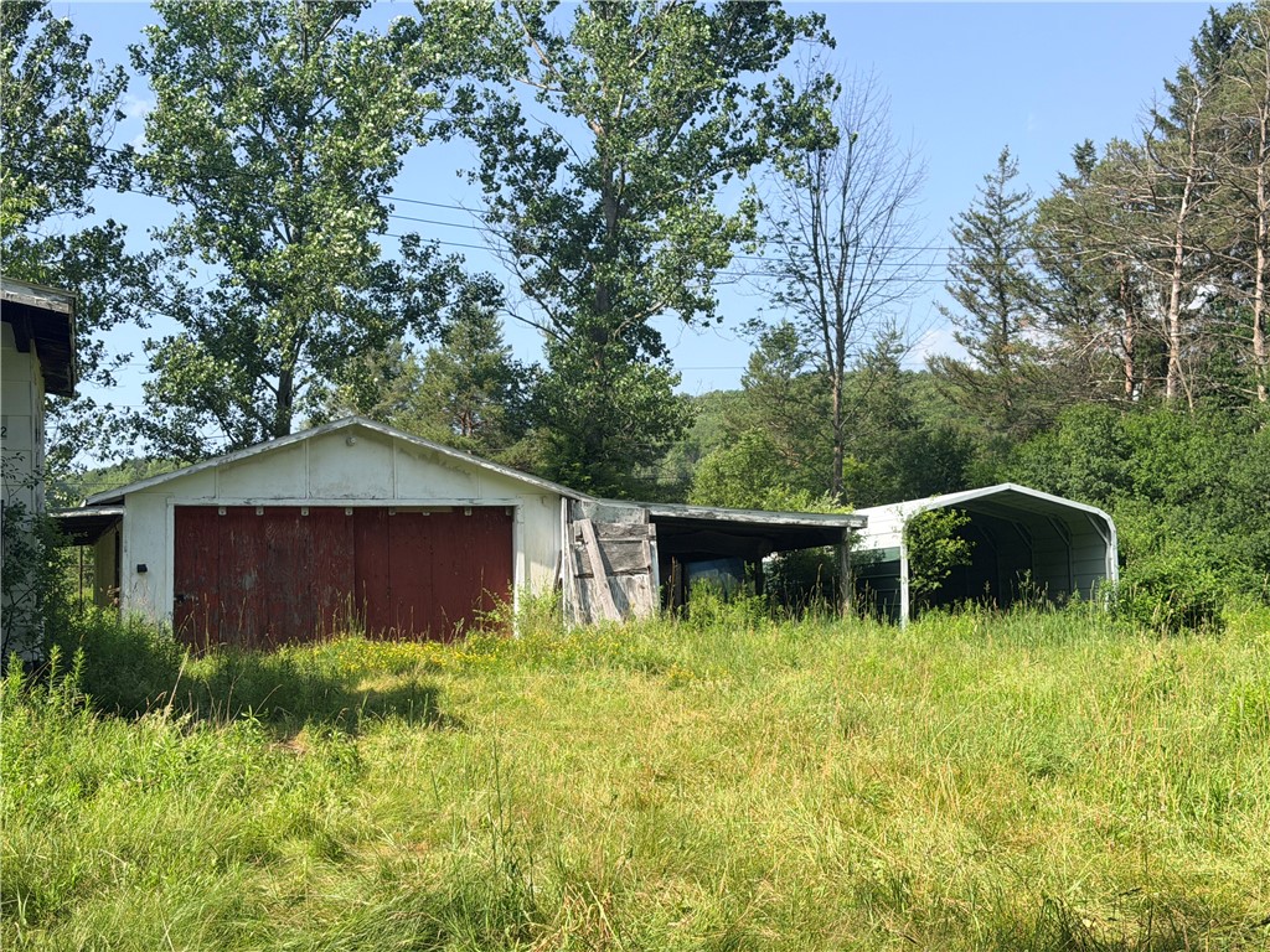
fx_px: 1761
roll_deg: +1.9
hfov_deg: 39.7
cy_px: 476
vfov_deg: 30.3
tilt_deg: +5.4
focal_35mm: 48
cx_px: 635
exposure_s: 1/2865
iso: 64
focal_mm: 6.76
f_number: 1.78
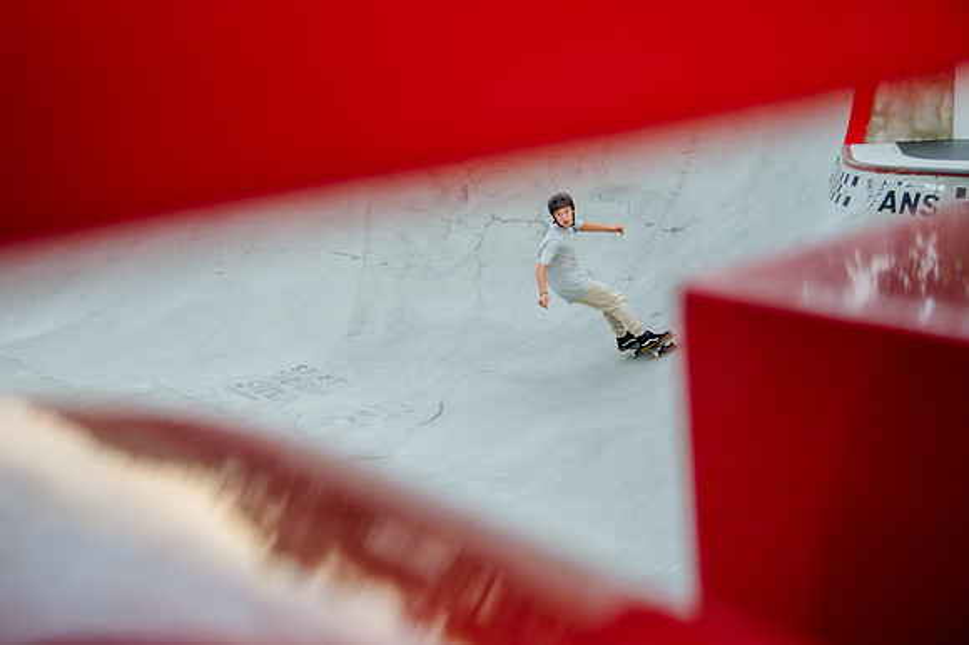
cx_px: 452
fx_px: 1443
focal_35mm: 54
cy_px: 325
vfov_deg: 25.2
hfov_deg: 37.1
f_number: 4
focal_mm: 48
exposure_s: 1/640
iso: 2500
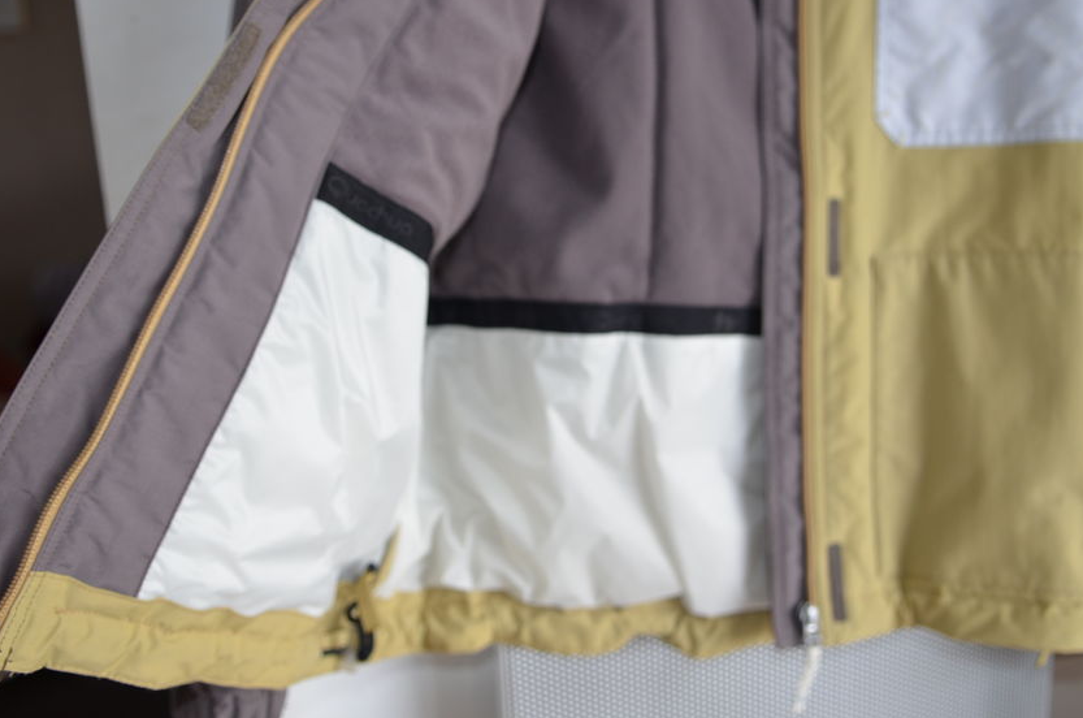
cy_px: 310
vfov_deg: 36.7
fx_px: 1081
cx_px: 562
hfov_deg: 53.2
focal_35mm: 36
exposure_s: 1/100
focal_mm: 20
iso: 400
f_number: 2.8
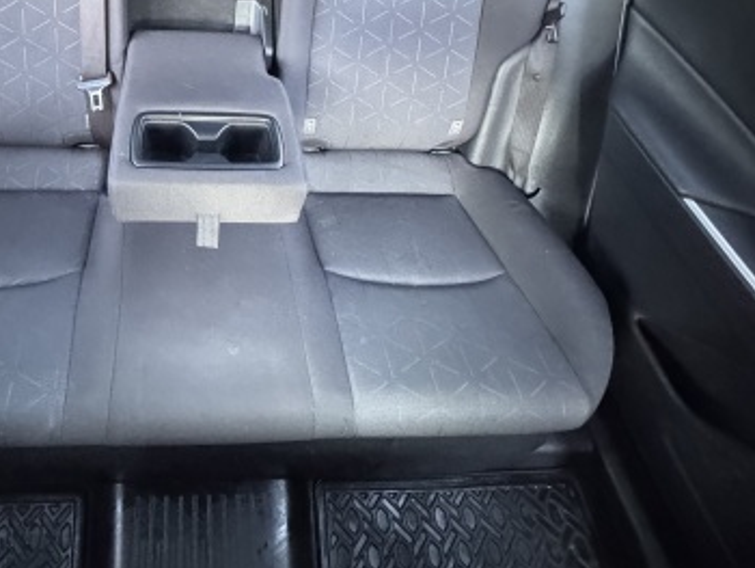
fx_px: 524
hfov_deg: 68.0
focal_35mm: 24
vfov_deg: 52.5
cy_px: 99
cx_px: 211
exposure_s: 1/30
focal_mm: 2.22
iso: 2500
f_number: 2.2
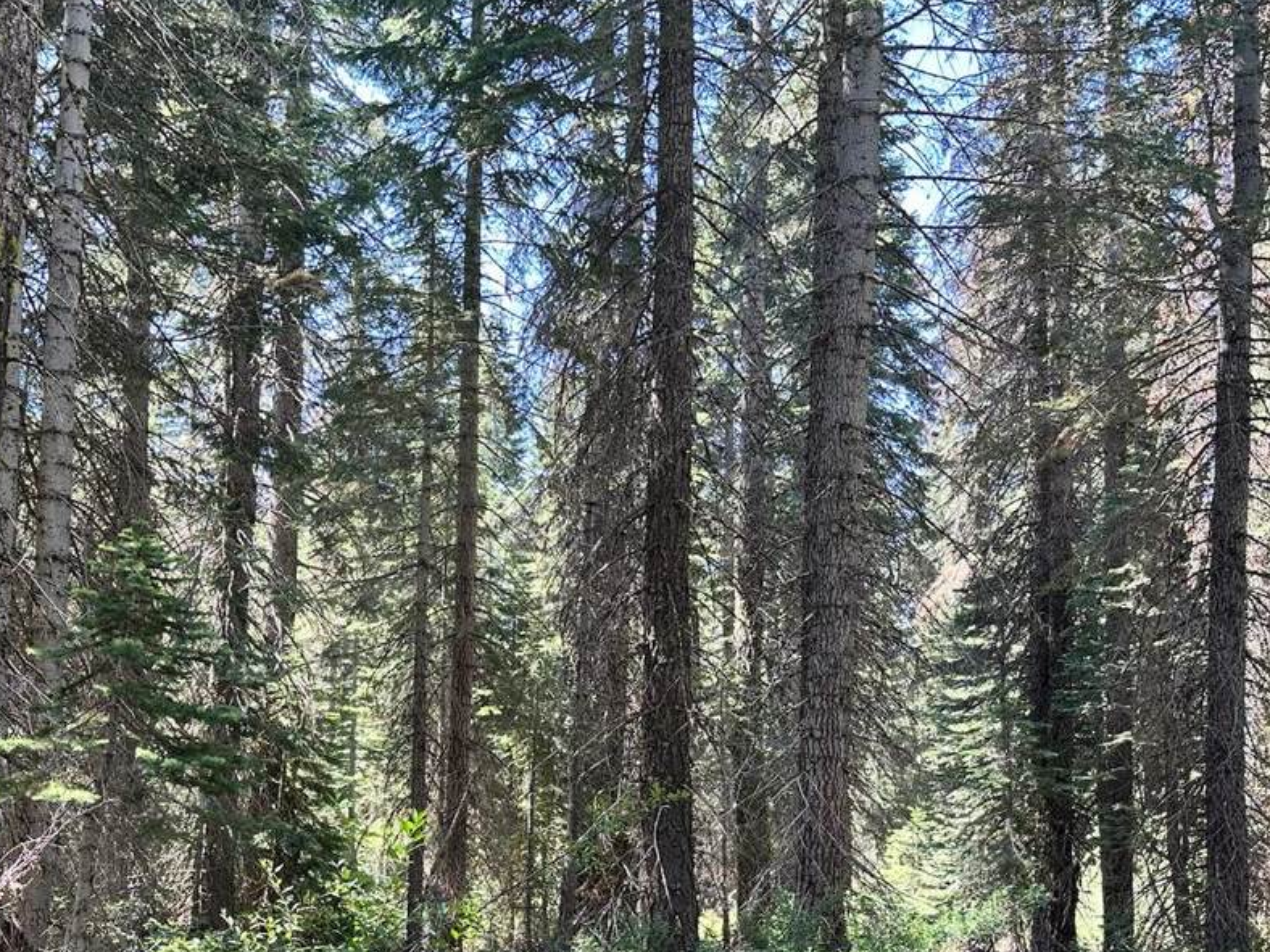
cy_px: 731
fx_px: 1431
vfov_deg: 35.9
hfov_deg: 47.4
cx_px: 472
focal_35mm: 39
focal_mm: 6.86
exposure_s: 1/171
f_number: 1.78
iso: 64
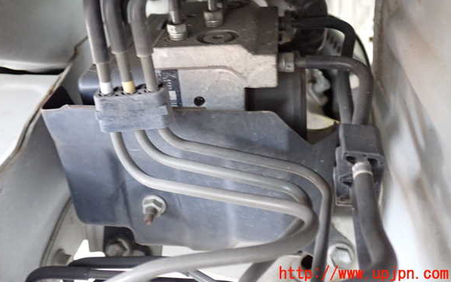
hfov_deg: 50.4
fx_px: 479
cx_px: 222
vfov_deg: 32.7
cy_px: 111
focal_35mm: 39
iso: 800
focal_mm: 6.37
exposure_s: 1/30
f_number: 2.5
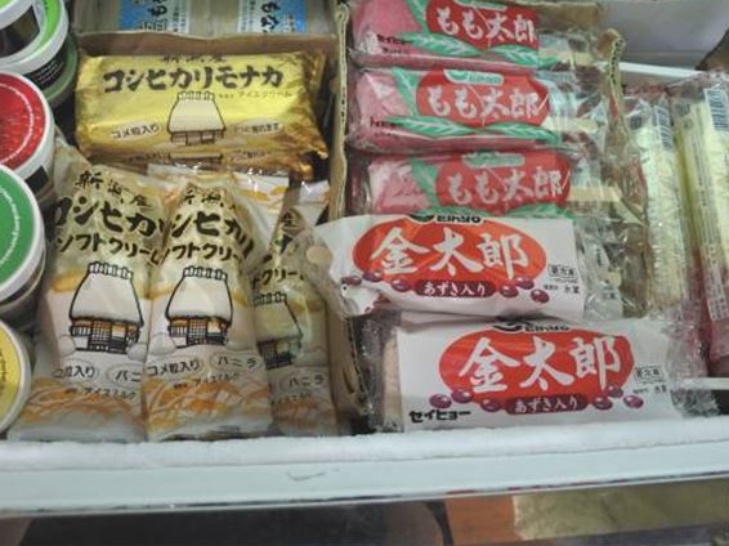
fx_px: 695
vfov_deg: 42.8
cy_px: 238
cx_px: 339
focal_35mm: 33
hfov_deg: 55.3
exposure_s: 1/125
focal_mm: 10
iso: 720
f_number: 3.5
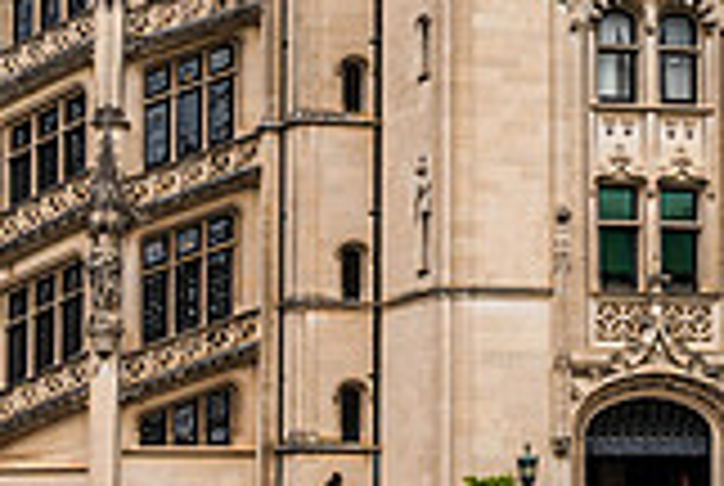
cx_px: 607
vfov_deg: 7.6
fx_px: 3627
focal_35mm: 180
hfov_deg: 11.3
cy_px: 25
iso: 64
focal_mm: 45
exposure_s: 1/160
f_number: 8
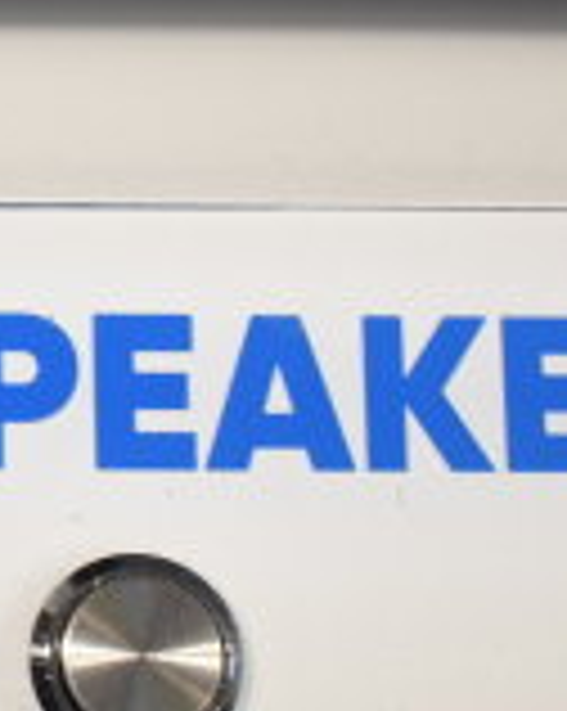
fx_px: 3317
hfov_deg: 9.2
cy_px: 407
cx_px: -518
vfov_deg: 12.2
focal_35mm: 158
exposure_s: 1/50
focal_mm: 29
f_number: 4.2
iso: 320
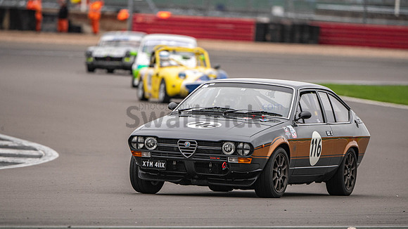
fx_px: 5983
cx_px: 215
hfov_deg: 3.9
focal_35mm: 553
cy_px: 128
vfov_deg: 2.2
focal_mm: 500
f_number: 5.6
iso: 1600
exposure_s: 1/640
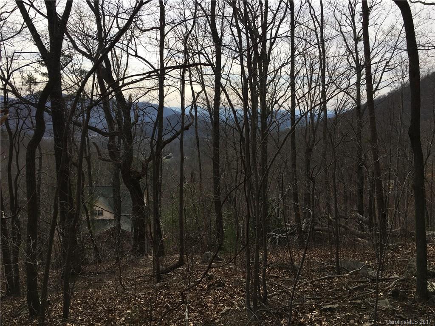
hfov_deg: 61.7
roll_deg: -0.5
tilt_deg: -7.2
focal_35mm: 29
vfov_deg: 48.2
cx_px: 218
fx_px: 364
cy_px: 163
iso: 25
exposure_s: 1/1261
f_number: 2.2
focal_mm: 4.15
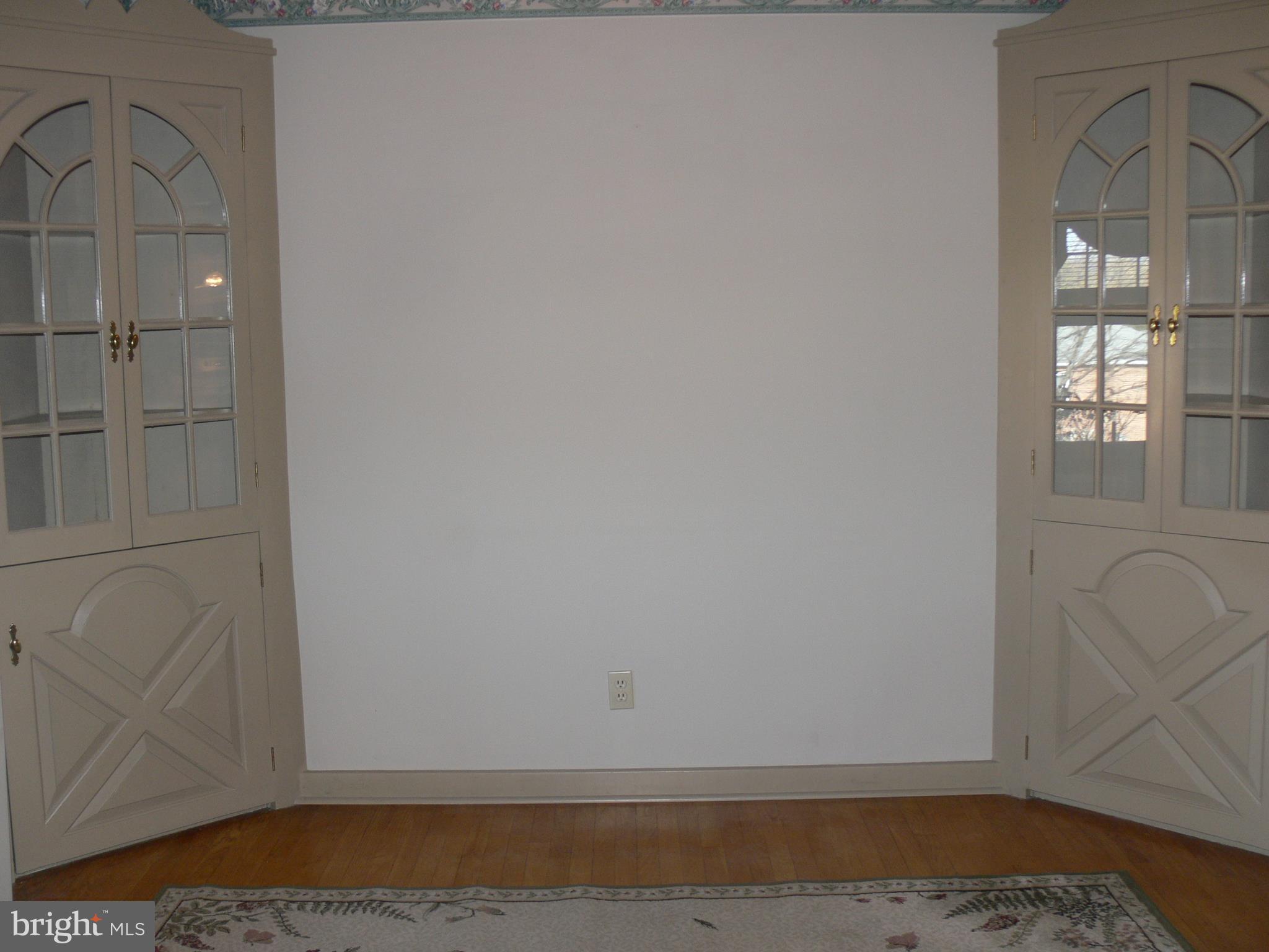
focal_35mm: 38
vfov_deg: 37.7
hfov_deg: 49.0
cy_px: 476
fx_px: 1393
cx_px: 634
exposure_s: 1/30
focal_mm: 8
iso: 100
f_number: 2.8
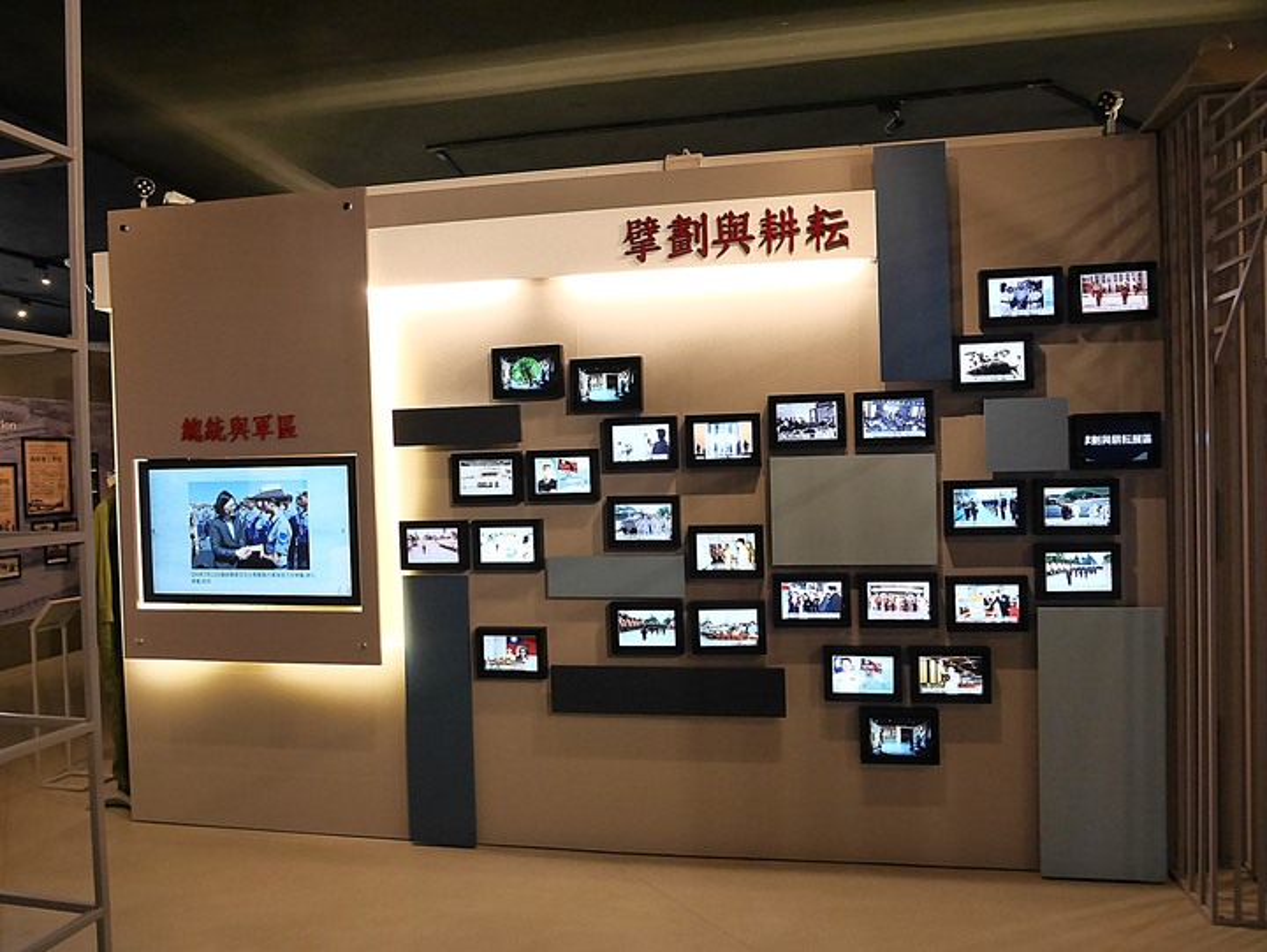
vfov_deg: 56.9
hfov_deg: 71.6
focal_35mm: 24
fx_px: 879
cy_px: 476
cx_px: 634
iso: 1600
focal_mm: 12
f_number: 5
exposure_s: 1/60
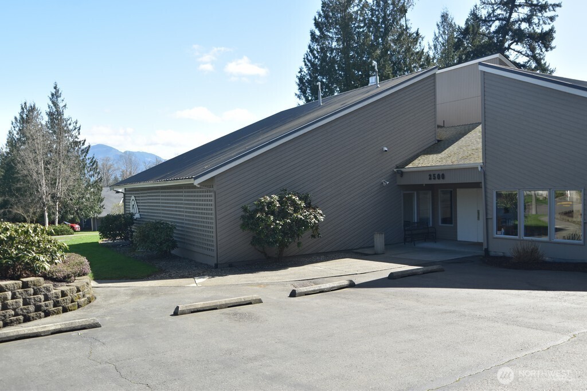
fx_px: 489
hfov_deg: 61.9
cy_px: 196
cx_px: 294
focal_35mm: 30
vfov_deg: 43.6
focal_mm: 20
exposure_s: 1/250
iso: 200
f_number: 5.6
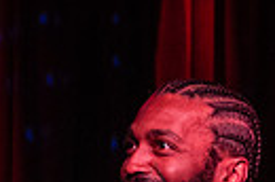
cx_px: 152
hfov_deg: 10.3
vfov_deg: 6.5
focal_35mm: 201
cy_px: 402
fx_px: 1532
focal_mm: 45
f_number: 3.5
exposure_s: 1/320
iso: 12800
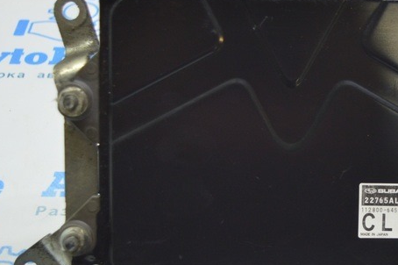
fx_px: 972
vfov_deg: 15.5
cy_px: 146
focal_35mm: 88
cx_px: 310
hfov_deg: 22.9
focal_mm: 26
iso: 400
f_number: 4
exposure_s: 1/40
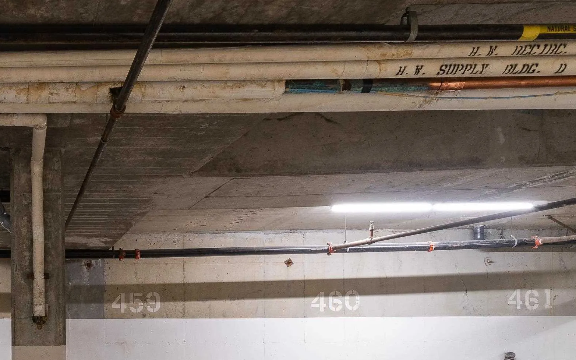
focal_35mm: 30
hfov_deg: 53.9
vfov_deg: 40.0
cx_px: 45
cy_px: 292
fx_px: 471
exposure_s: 2.5
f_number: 8
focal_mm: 10
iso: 200
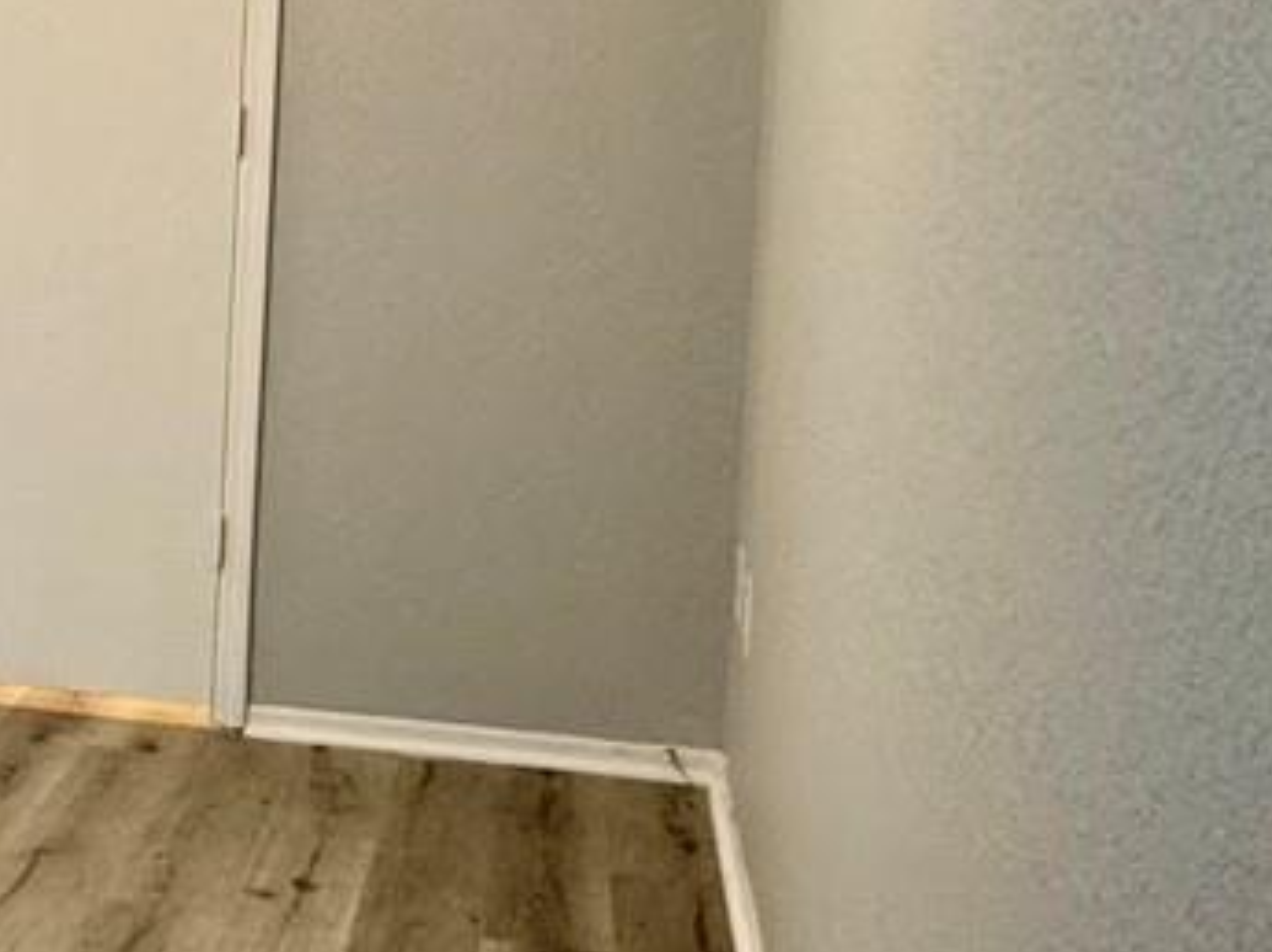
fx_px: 2386
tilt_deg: -2.8
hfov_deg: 28.0
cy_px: 184
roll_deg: -2.1
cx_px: -15
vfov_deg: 22.2
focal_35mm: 65
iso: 250
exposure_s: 1/60
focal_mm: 2.22
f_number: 2.2
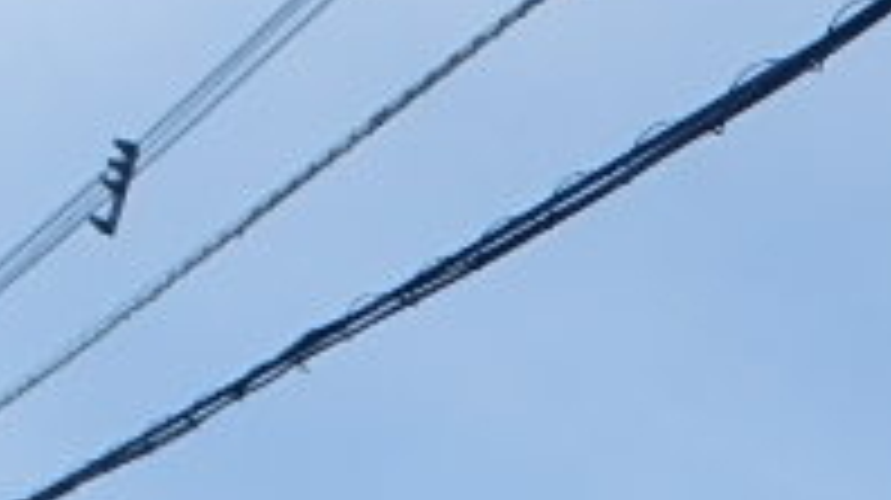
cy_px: 977
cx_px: 1318
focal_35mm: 74
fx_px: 1747
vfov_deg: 13.9
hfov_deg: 23.3
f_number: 6
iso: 125
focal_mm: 3.7
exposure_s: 1/640
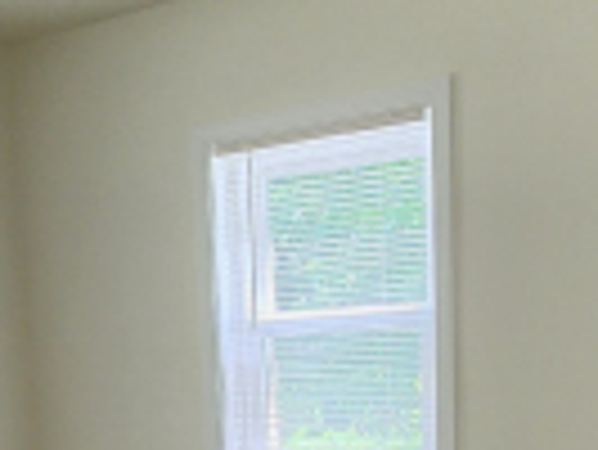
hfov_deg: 29.8
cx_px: 312
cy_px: 630
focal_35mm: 65
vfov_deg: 20.2
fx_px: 1124
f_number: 2.2
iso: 160
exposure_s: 1/60
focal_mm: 2.2
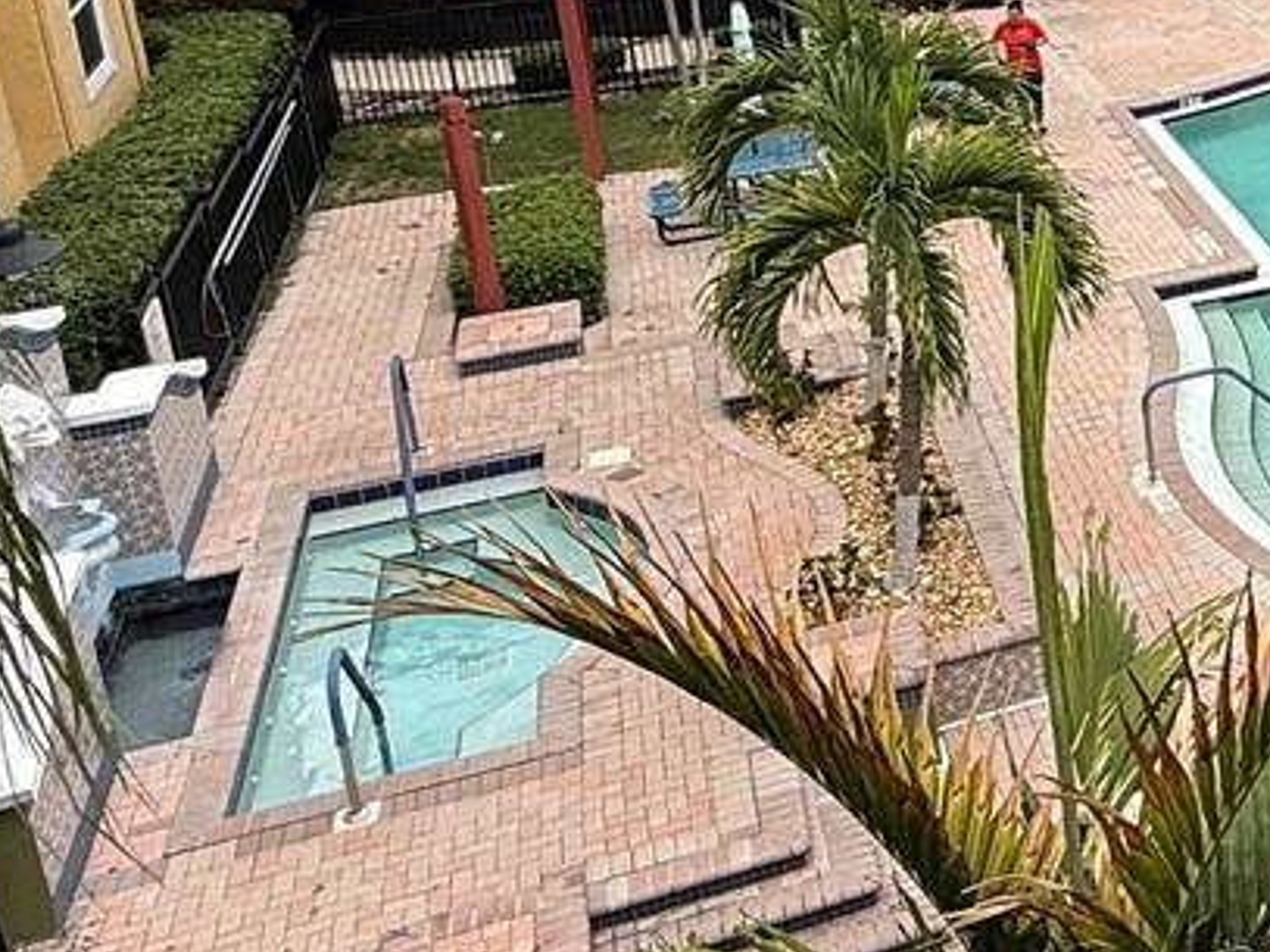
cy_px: 34
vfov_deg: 25.4
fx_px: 2017
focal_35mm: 55
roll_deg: +0.1
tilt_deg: -16.7
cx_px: 1760
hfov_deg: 27.5
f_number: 2.2
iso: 50
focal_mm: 2.22
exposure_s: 1/914
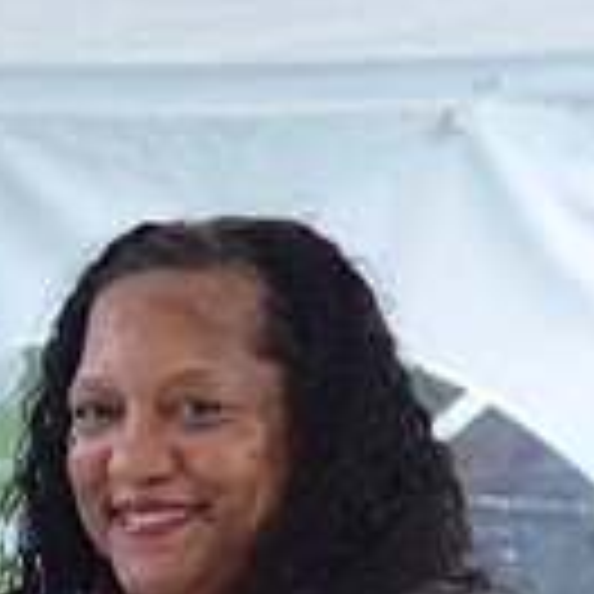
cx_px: -670
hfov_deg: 4.4
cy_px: 747
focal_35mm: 392
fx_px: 7610
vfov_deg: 4.5
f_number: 2.8
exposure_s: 1/250
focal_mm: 70
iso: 800
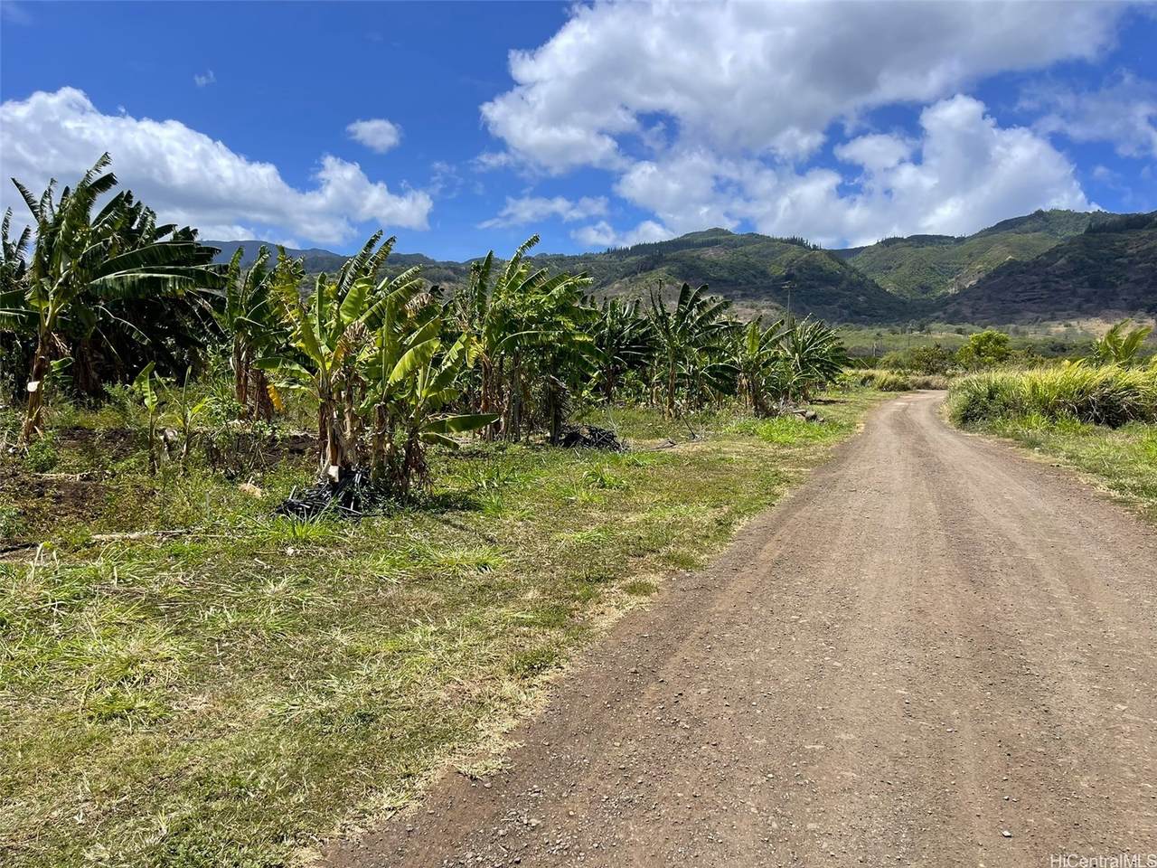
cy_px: 434
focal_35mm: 25
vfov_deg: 54.9
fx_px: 836
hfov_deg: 69.4
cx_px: 578
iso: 32
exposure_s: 1/3922
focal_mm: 5.1
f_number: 1.6
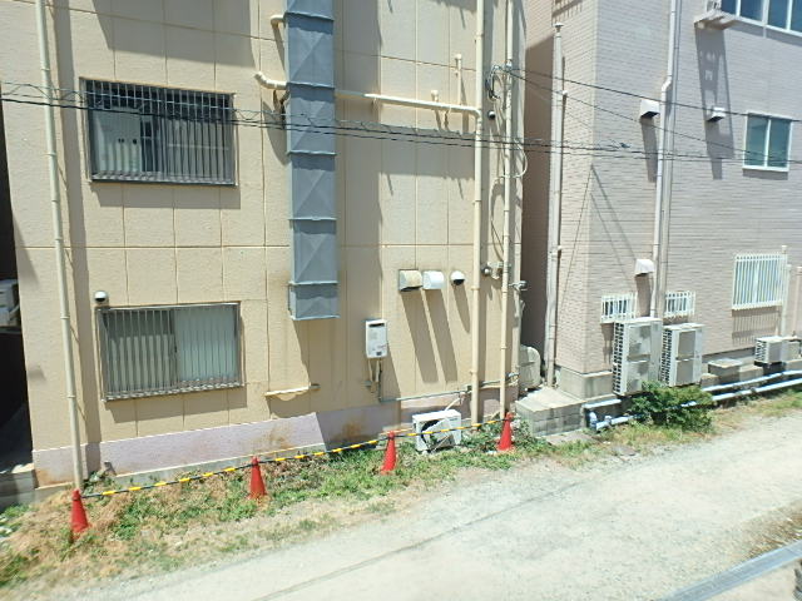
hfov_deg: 79.0
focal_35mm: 21
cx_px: 401
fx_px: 487
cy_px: 300
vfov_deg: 63.4
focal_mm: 3.7
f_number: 3.5
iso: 125
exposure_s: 1/800
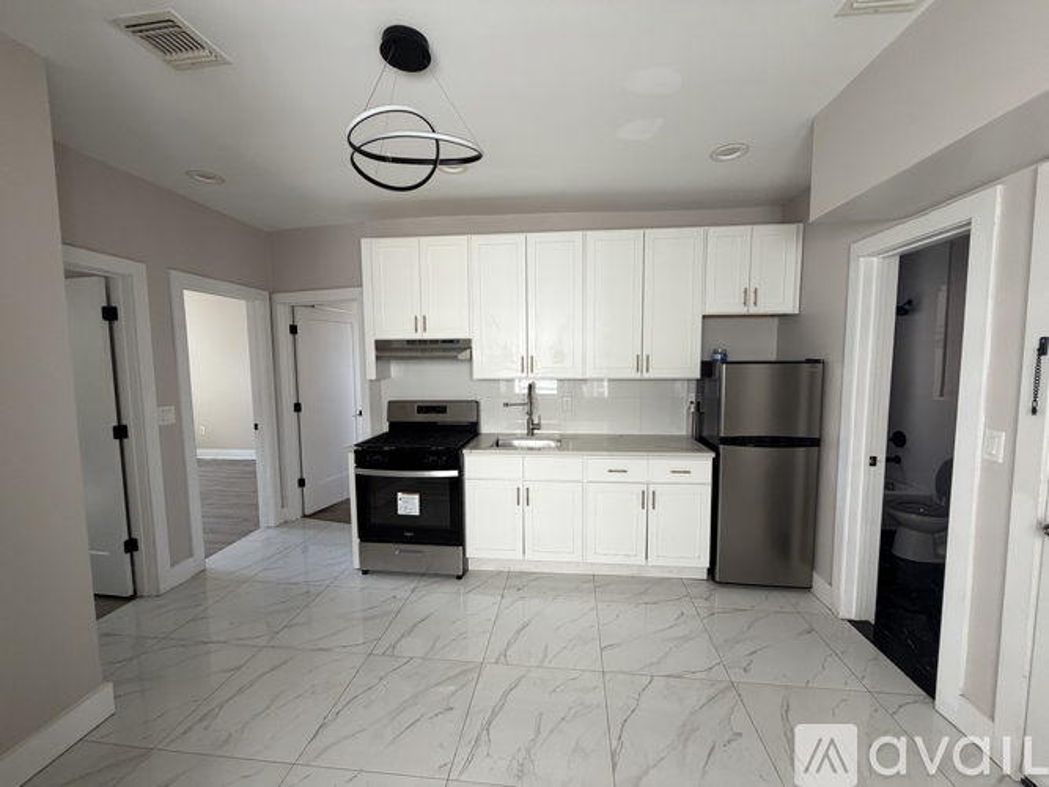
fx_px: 424
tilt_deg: -4.5
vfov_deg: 85.7
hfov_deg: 102.1
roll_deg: +0.8
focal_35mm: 14
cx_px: 524
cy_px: 394
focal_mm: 2.22
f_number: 2.2
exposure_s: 1/121
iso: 160
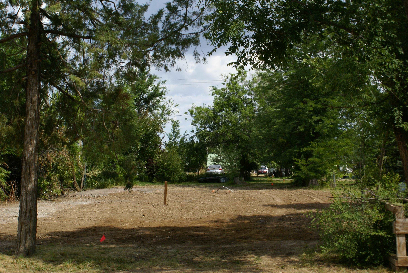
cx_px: 204
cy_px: 136
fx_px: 595
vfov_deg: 25.8
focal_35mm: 52
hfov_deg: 37.8
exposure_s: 1/800
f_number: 9
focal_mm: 35
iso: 400
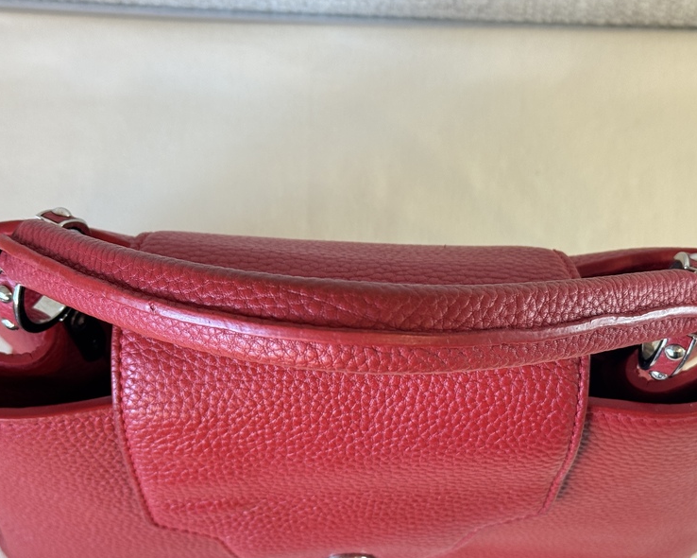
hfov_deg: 29.6
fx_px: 1320
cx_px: 359
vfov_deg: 23.8
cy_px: 314
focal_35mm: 64
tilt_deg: -69.7
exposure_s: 1/50
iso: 160
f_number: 1.78
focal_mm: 6.76
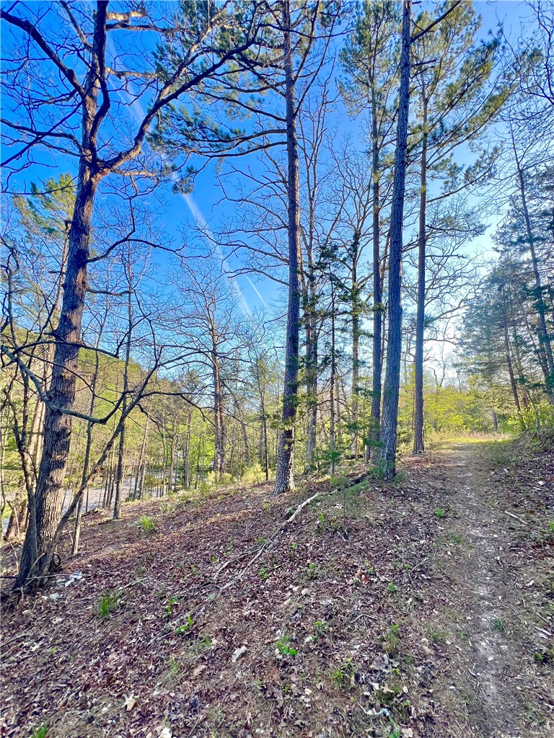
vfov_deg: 106.2
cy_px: 369
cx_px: 277
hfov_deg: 89.9
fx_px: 277
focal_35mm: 13
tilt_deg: +15.1
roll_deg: -2.3
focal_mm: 1.57
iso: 32
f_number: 1.8
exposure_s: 1/124
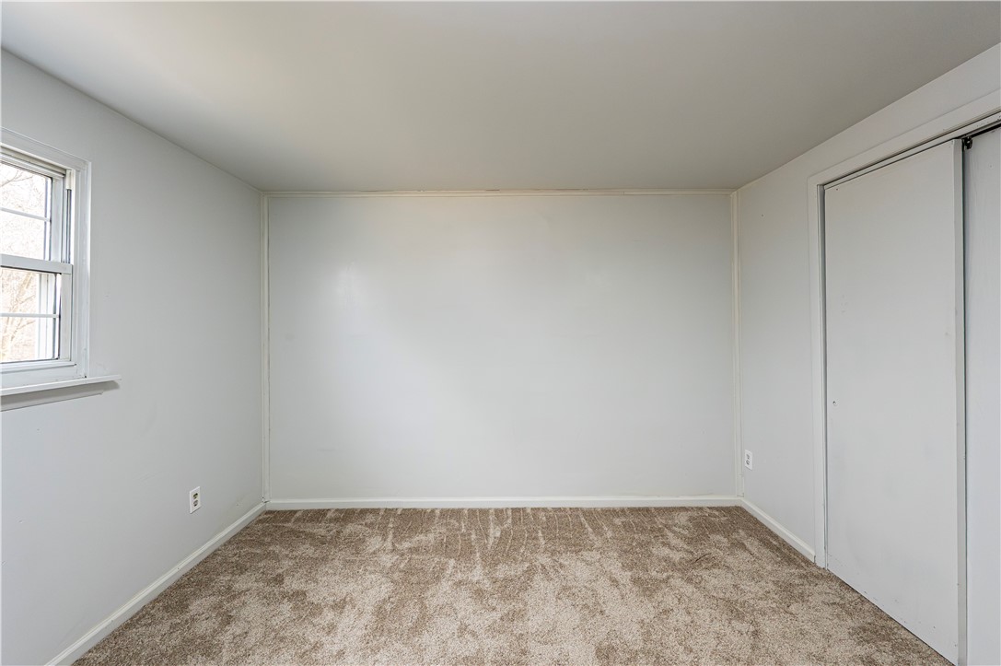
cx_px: 500
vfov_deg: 81.1
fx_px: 389
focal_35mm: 14
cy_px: 333
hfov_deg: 104.3
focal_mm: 14
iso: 3200
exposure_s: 1/160
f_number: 8
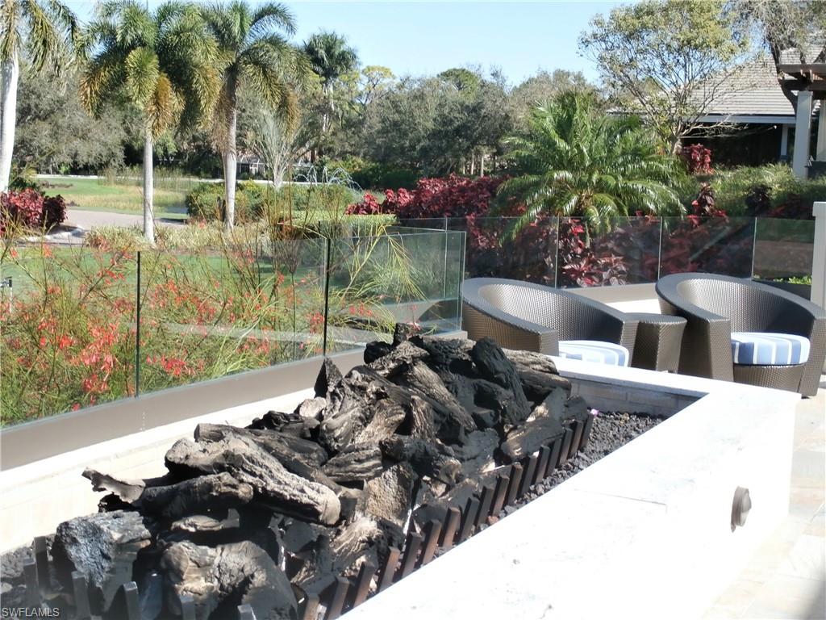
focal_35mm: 50
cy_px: 310
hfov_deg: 38.2
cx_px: 413
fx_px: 1193
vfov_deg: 29.1
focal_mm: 8.85
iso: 100
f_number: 3.9
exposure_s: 1/400
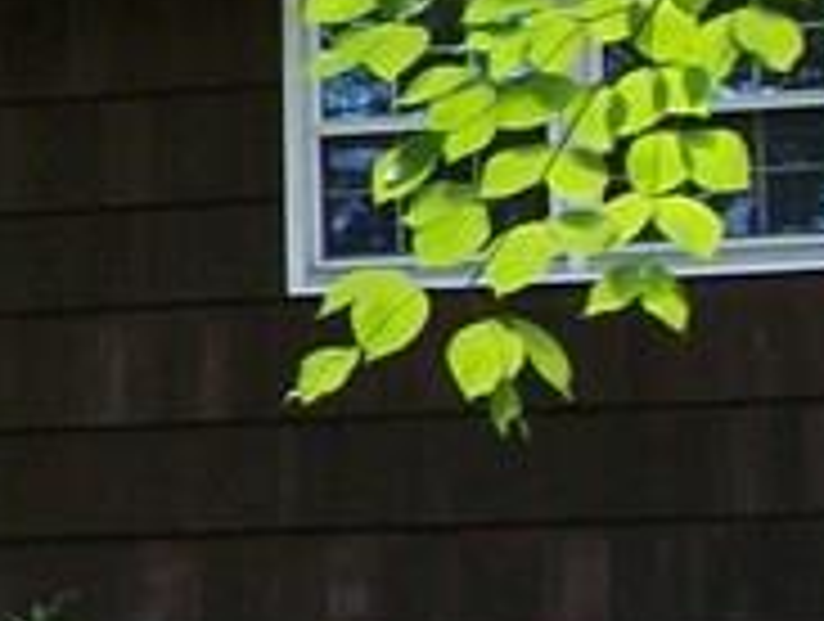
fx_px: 4794
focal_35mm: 201
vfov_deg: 7.4
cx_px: -982
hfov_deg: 9.1
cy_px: 468
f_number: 2.7
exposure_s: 1/60
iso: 64
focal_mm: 6
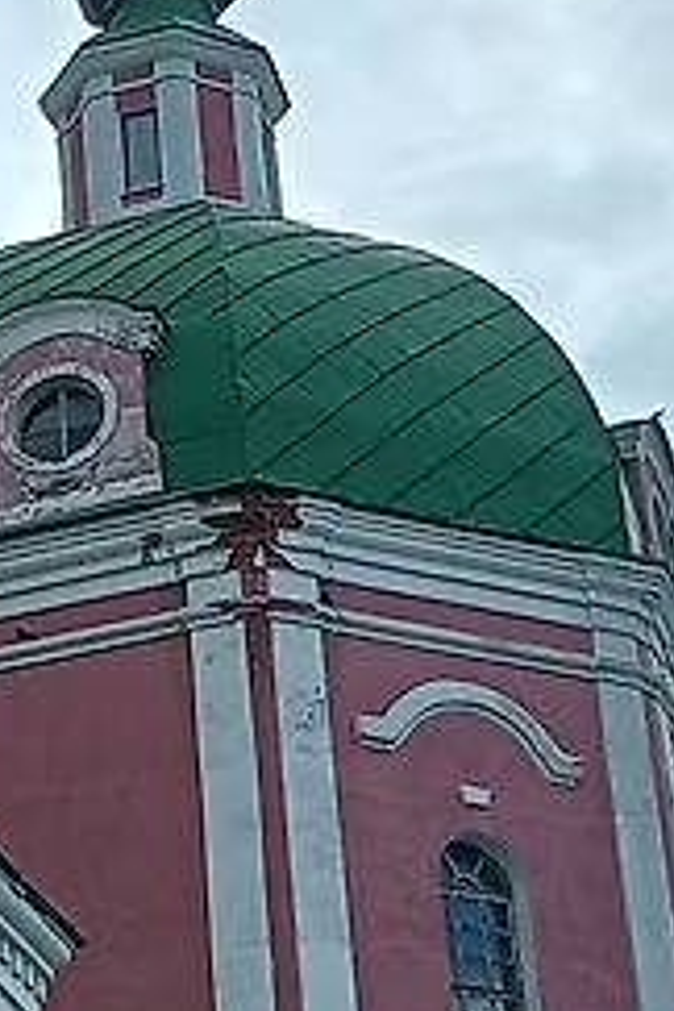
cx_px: -179
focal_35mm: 144
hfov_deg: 9.4
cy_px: 503
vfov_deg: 14.3
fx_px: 4044
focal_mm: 4.69
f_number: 1.8
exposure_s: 1/10638
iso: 119
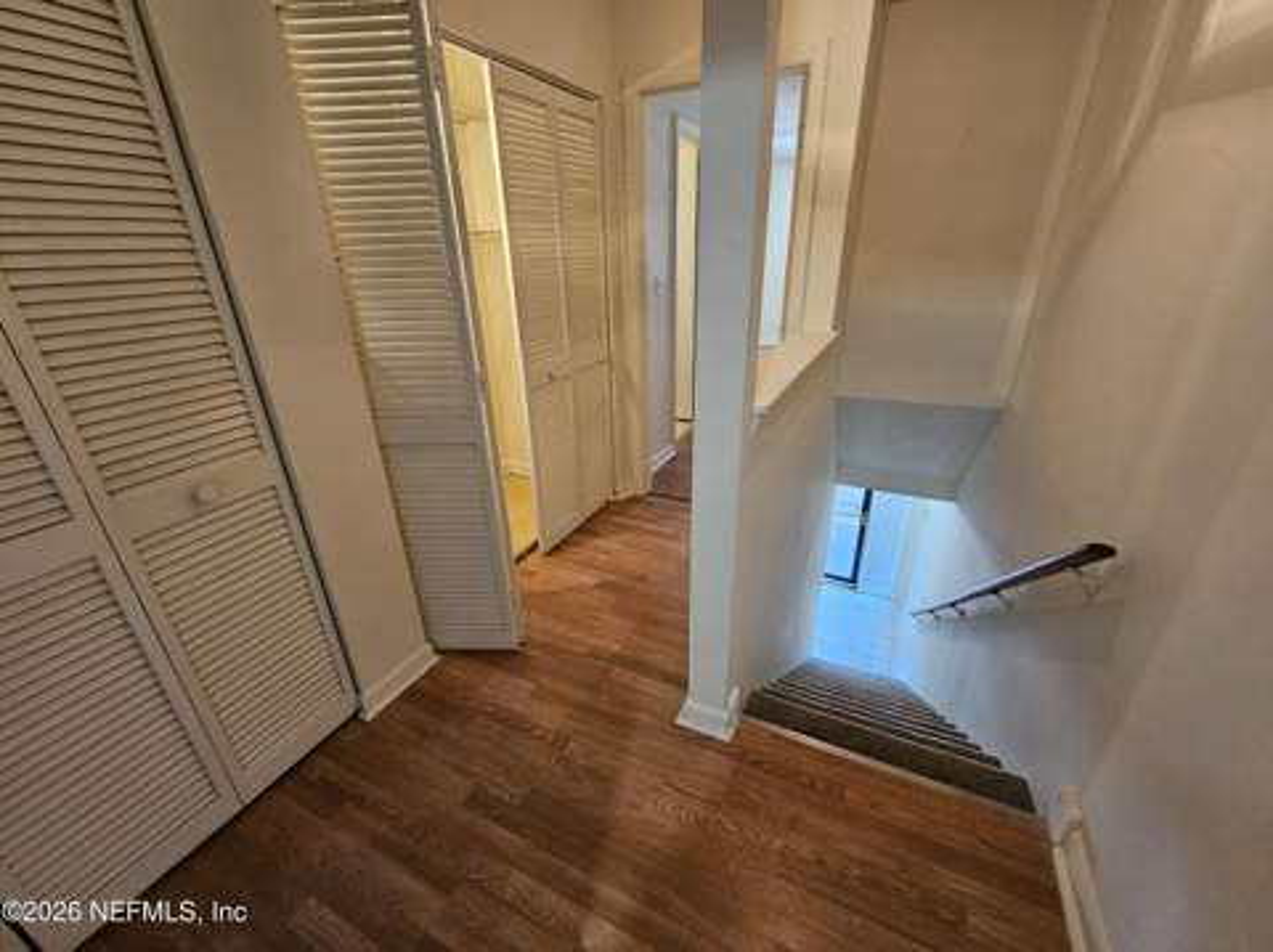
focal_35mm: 13
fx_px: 478
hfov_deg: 106.2
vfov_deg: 89.8
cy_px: 476
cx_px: 636
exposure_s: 1/30
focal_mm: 2.2
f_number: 2.2
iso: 500
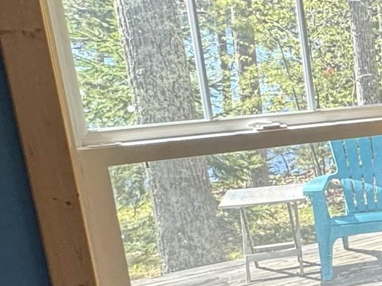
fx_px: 761
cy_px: 176
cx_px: 758
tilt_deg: -13.9
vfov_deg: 21.3
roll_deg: -1.7
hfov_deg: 18.6
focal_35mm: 69
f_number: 2.2
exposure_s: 1/120
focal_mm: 2.22
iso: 160
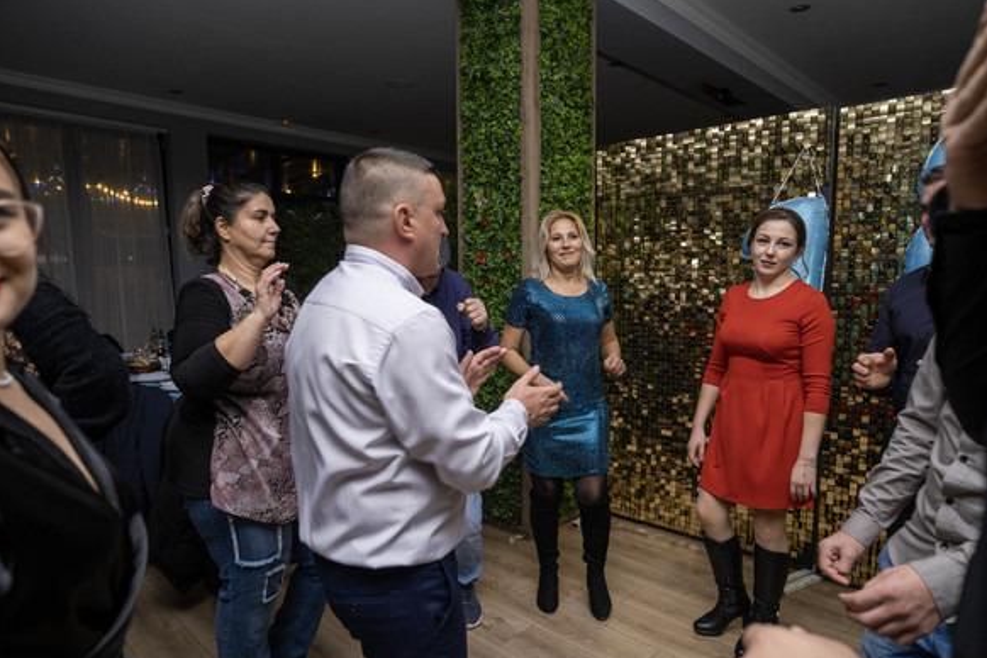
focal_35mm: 22
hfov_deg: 78.6
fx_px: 603
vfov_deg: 57.2
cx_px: 499
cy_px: 355
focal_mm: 13
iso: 640
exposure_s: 1/125
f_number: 2.2
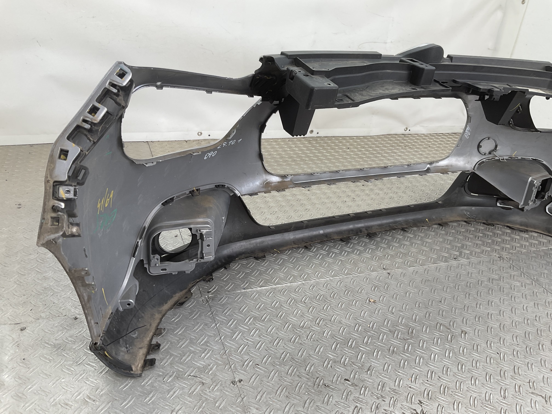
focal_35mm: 29
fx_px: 462
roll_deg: -8.2
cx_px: 276
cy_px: 207
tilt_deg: -27.2
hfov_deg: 61.7
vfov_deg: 48.2
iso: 20
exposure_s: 1/100
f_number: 1.8
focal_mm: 3
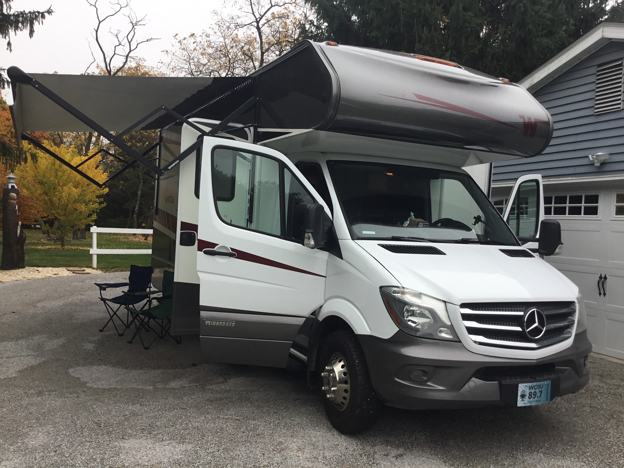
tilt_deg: -2.7
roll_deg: -1.5
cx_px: 312
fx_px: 559
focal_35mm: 31
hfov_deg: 58.4
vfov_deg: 45.4
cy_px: 234
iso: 25
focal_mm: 3.3
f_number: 2.4
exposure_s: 1/275
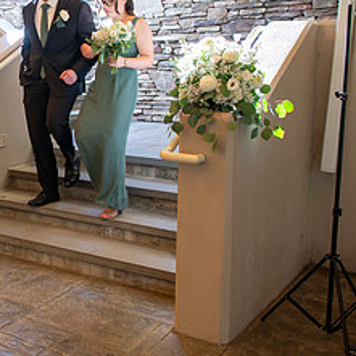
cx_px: -2
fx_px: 628
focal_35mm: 54
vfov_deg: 31.4
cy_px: 126
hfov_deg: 29.5
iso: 200
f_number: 4
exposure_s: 1/100
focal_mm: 24
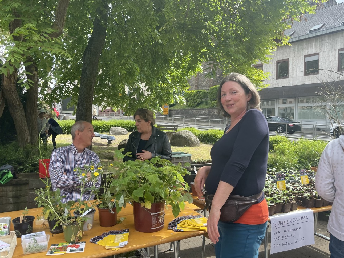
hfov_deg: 61.7
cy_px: 124
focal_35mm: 29
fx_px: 288
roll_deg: +1.4
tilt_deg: -4.2
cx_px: 172
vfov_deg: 48.2
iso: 32
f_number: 1.6
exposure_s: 1/895
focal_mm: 4.2
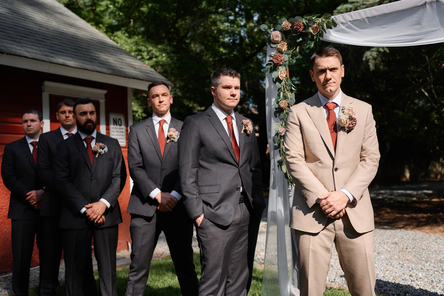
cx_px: 225
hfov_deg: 51.9
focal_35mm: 37
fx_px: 456
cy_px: 145
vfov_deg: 35.9
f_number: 2.8
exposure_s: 1/5000
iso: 500
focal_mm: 36
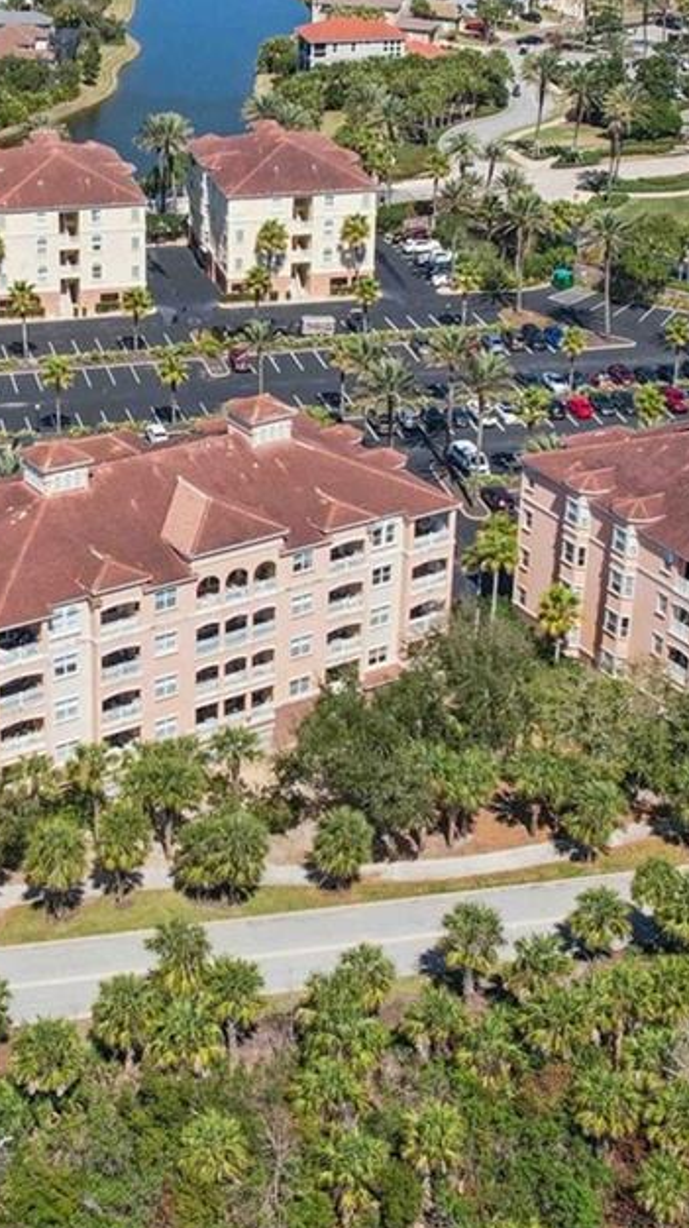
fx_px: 1919
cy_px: 477
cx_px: 163
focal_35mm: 59
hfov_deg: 20.2
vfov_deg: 35.3
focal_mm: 8.4
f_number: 2.8
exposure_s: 1/3000
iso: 150
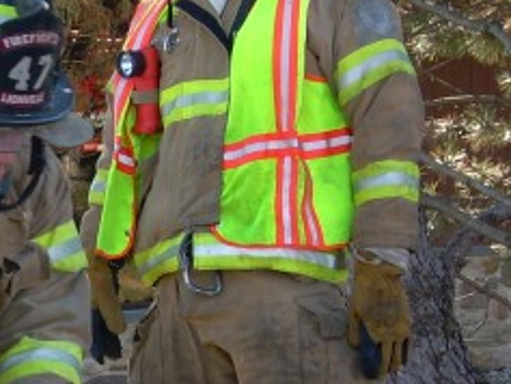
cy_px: 280
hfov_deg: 8.9
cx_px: -82
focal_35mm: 221
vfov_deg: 6.7
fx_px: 3264
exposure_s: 1/77.8
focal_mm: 13.9
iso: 50
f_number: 4
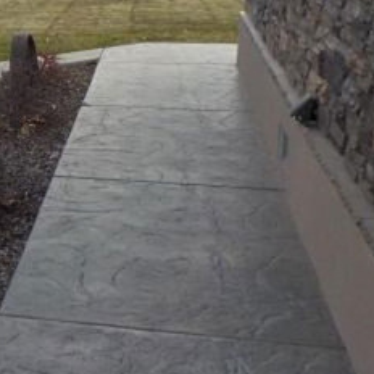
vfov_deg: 23.0
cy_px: 24
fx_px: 892
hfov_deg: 21.8
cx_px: -84
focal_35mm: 73
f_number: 3.3
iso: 125
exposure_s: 1/500
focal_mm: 4.1
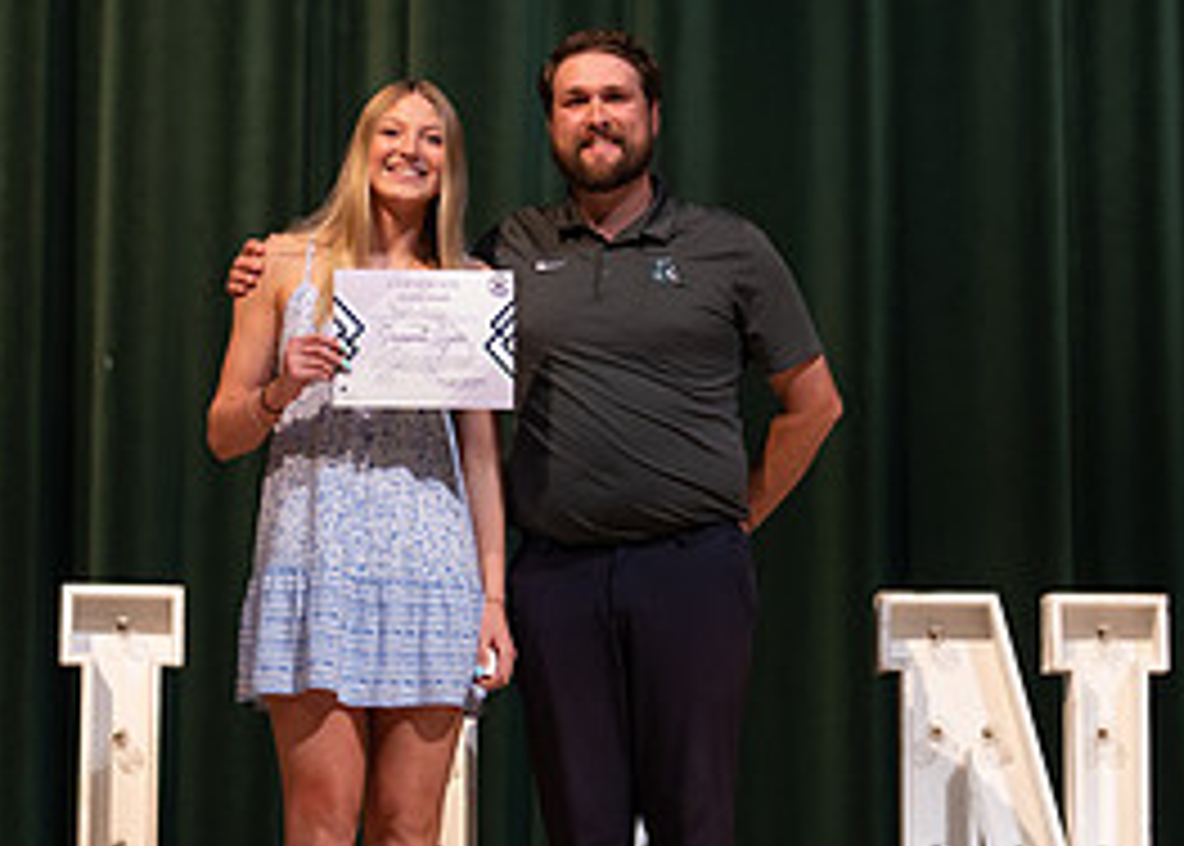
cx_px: 527
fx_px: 3935
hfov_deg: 17.1
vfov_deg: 12.3
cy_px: 518
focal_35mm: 117
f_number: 1.2
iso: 500
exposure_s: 1/320
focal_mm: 50
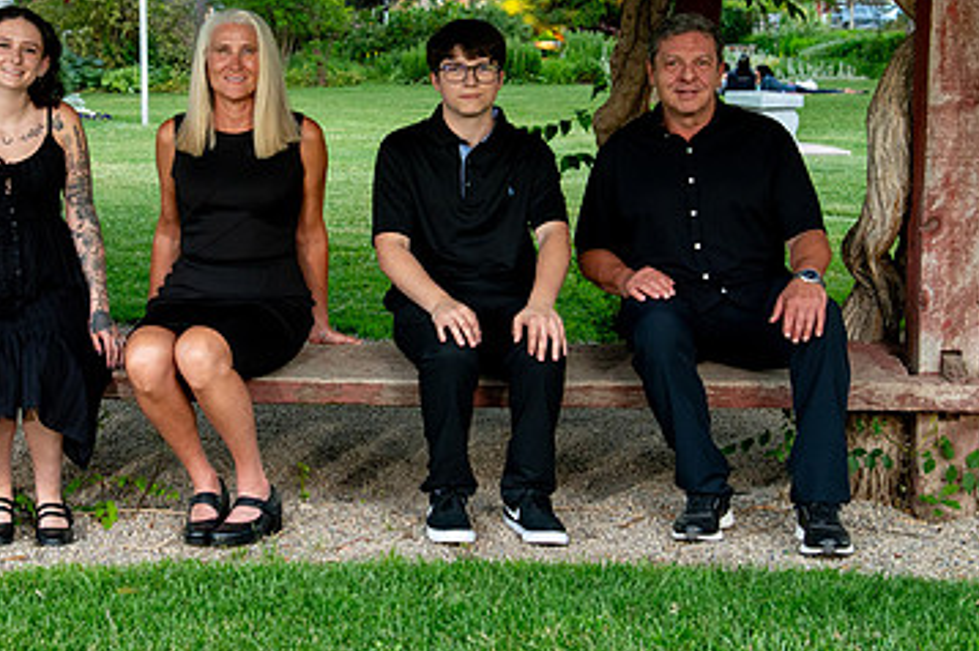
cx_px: 299
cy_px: 206
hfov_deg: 23.8
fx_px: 2309
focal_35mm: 85
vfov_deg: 16.0
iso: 2000
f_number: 6.3
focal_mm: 48
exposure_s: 1/160
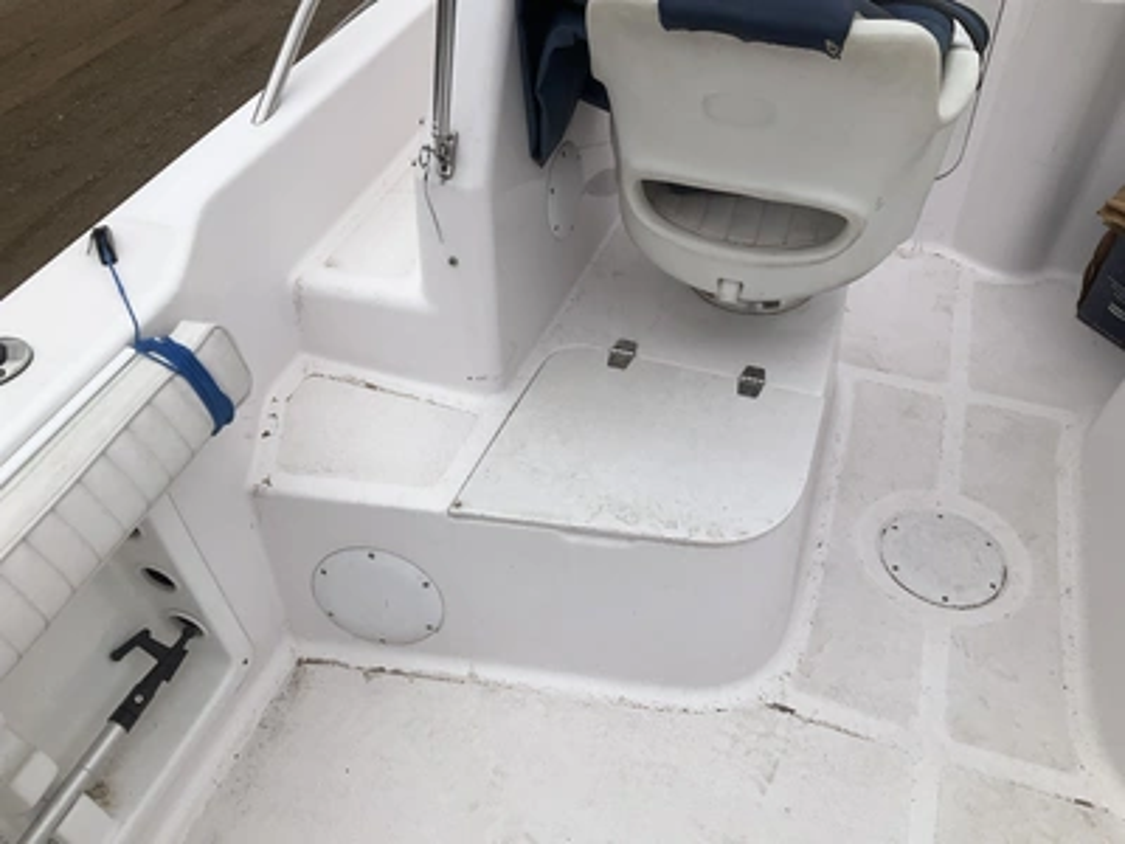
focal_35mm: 29
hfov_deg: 61.7
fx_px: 942
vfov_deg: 48.2
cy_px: 422
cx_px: 562
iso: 25
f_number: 1.8
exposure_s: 1/2227
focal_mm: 3
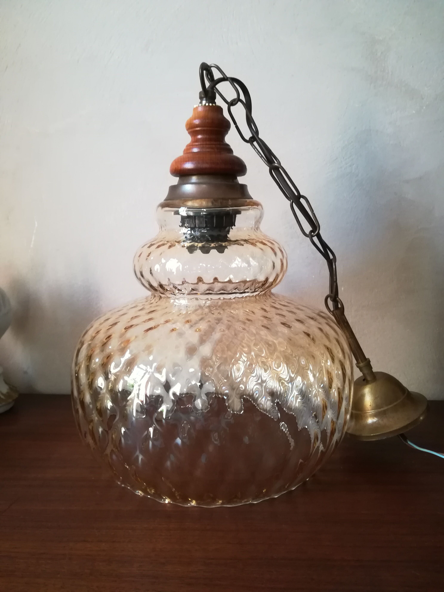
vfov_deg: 67.3
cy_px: 296
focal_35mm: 26
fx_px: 445
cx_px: 222
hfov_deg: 53.1
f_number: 2.2
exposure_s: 1/25
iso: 500
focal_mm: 3.83
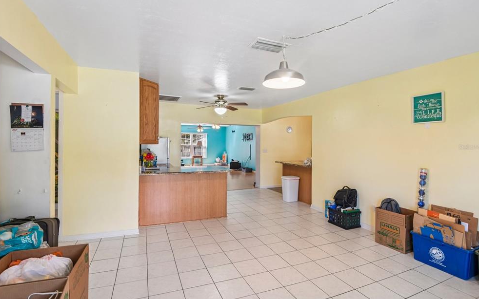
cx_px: 237
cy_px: 147
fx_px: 222
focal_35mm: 17
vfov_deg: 68.0
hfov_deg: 94.4
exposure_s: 1/25
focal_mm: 16
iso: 400
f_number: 8
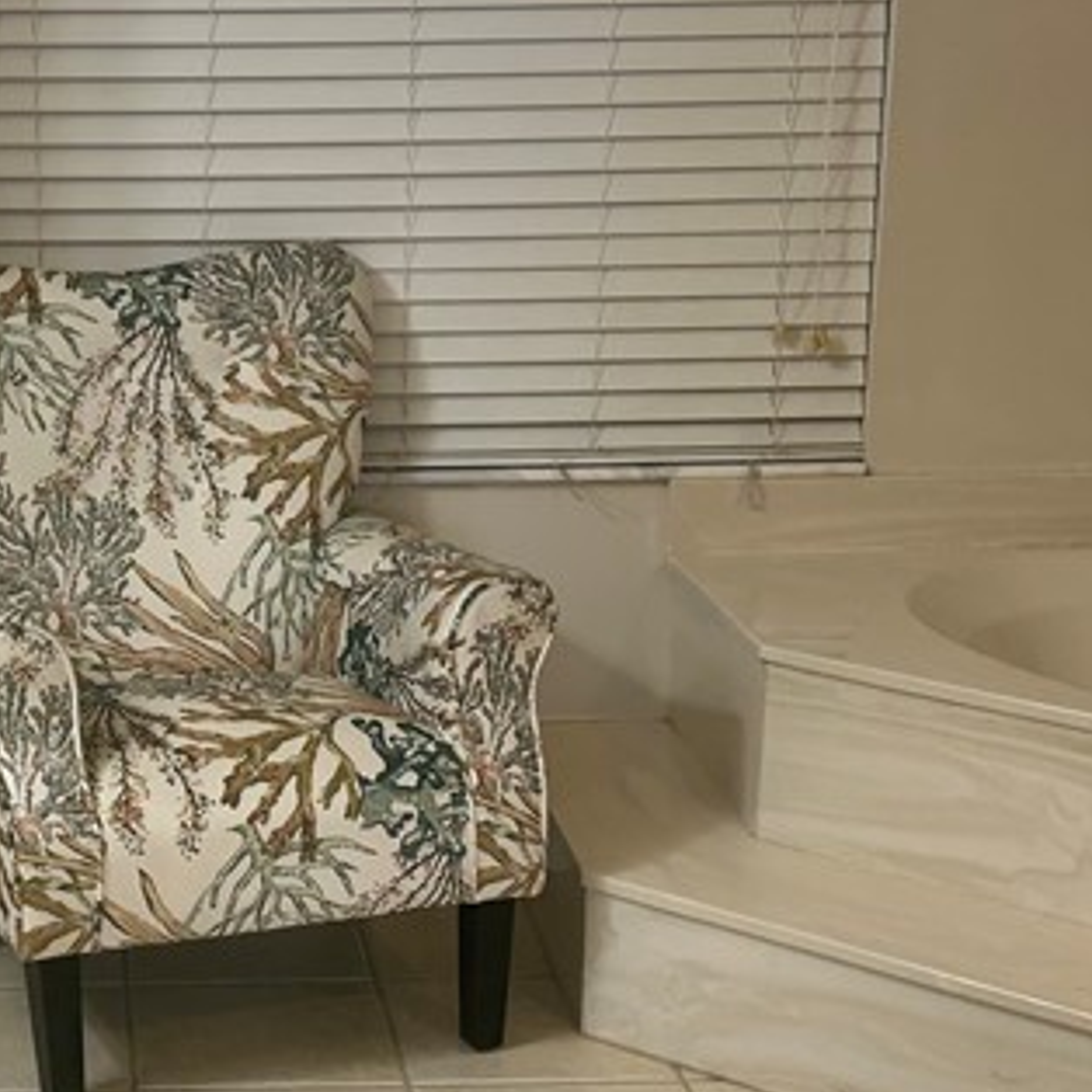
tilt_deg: -13.6
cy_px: 570
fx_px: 2677
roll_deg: +0.7
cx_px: 125
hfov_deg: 22.5
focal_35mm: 75
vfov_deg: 23.1
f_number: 1.5
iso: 80
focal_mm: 5.7
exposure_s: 1/120
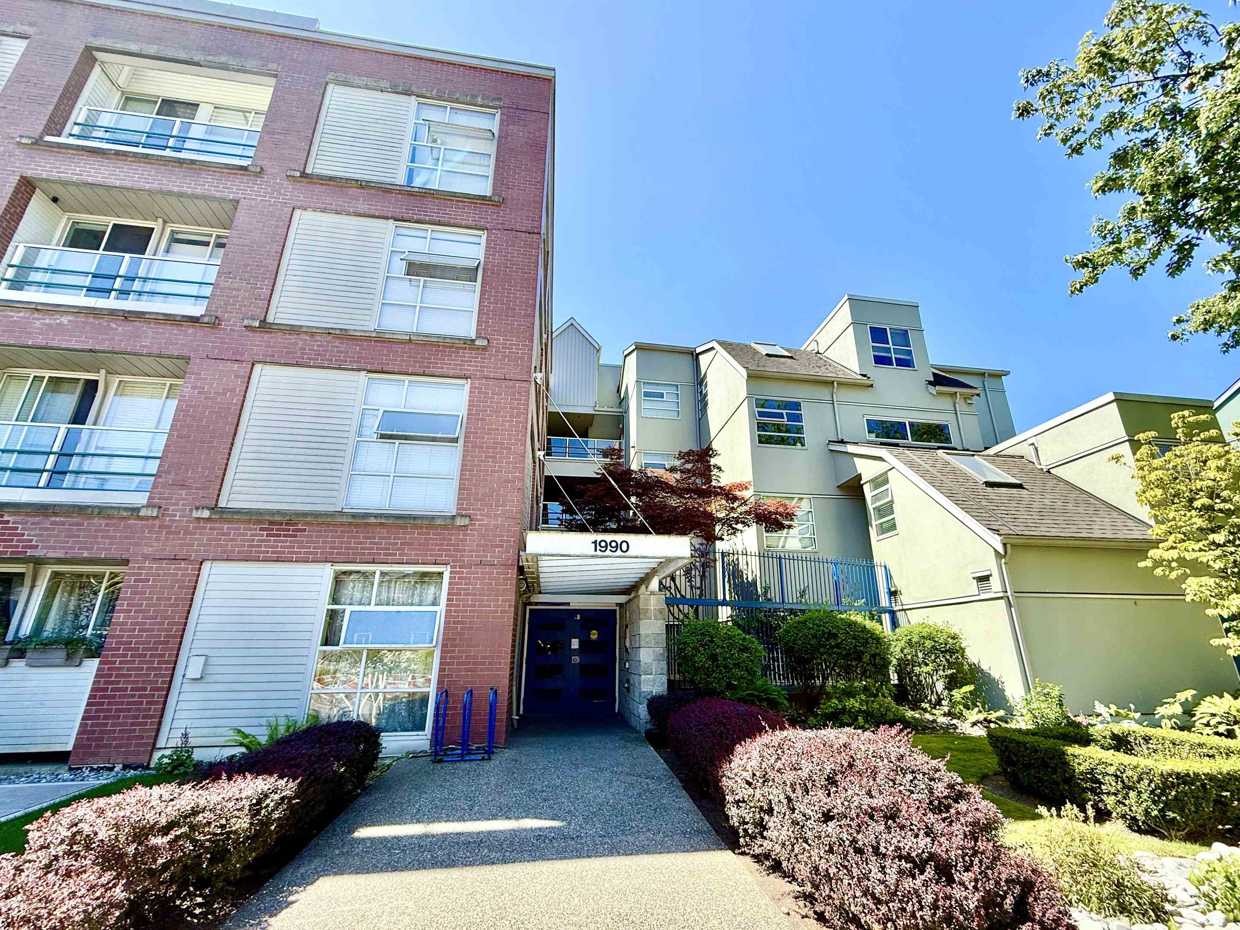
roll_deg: +0.6
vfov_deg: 81.7
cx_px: 647
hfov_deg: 98.1
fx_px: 537
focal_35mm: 15
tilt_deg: +18.8
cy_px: 474
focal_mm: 2.22
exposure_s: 1/751
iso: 50
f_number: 2.2
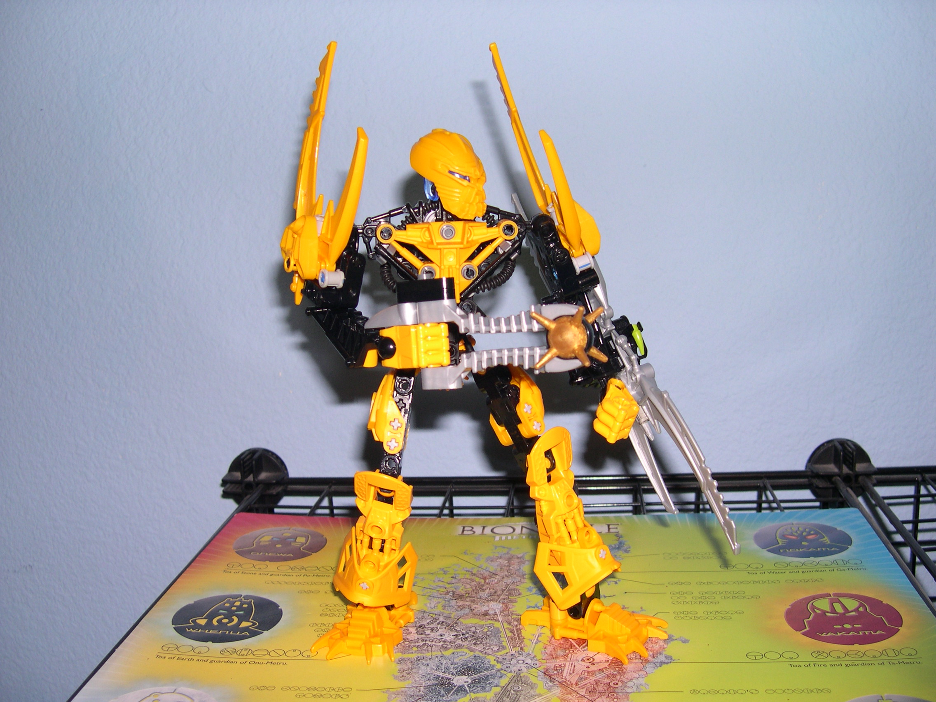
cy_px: 351
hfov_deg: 49.0
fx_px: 1028
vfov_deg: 37.7
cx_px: 468
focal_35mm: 38
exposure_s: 1/60
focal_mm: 8
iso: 100
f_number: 2.8
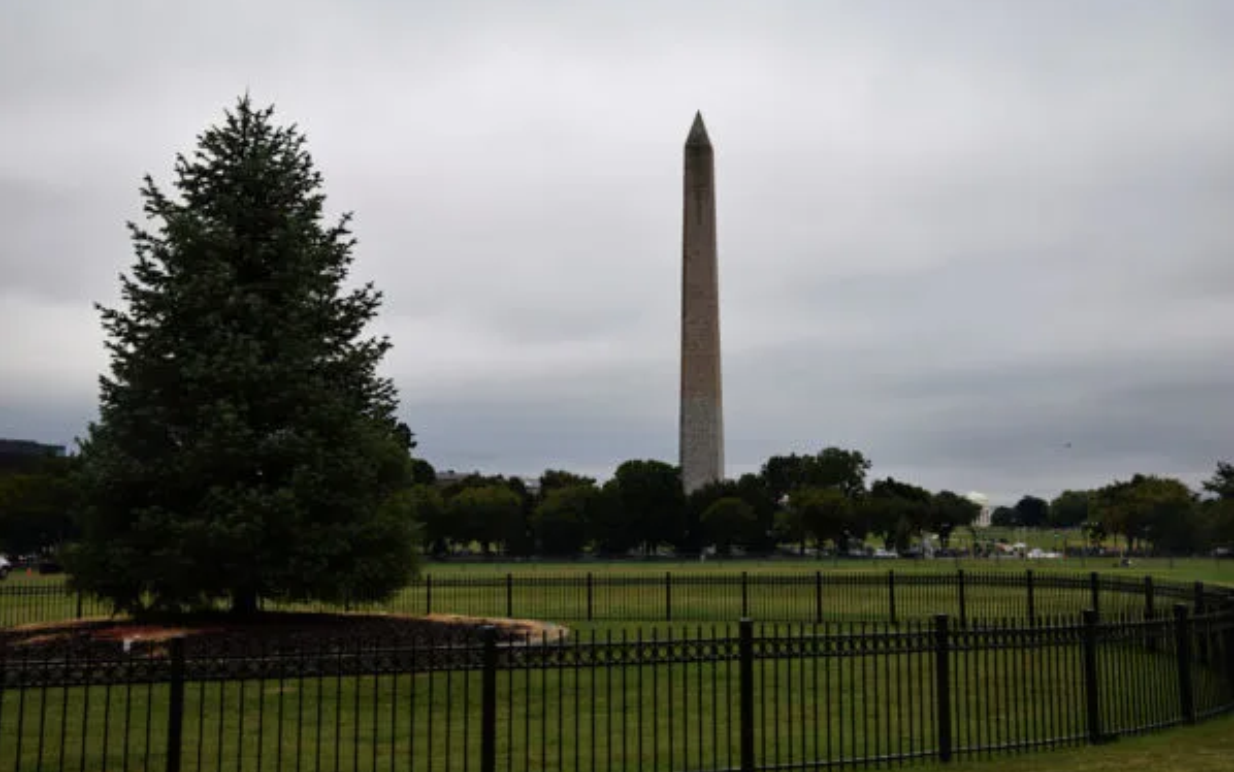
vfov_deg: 28.9
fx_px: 1497
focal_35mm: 45
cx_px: 617
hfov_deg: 44.8
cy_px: 374
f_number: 8
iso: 280
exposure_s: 1/250
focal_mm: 29
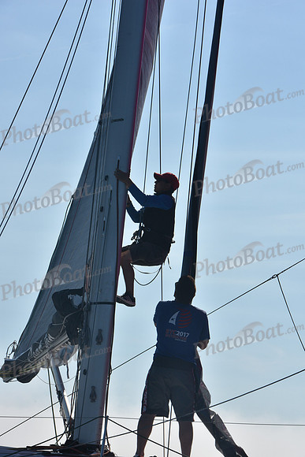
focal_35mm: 122
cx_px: 152
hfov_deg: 11.2
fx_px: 1549
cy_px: 228
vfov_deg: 16.8
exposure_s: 1/1250
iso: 320
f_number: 13
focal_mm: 122
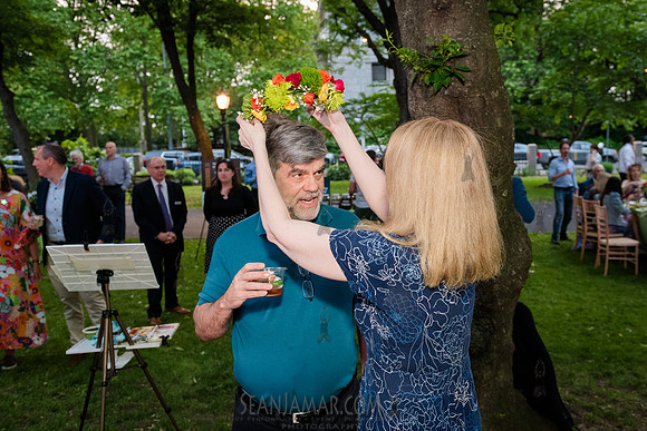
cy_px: 216
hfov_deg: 56.0
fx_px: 606
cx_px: 367
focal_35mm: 34
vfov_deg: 39.2
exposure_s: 1/250
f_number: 3.5
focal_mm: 27
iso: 4000
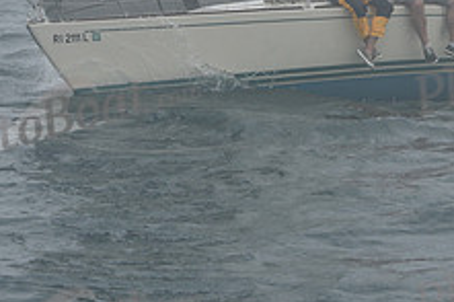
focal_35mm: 184
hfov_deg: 11.2
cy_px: -15
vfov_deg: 7.4
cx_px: 310
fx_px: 2319
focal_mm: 70
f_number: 10
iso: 250
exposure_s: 1/800
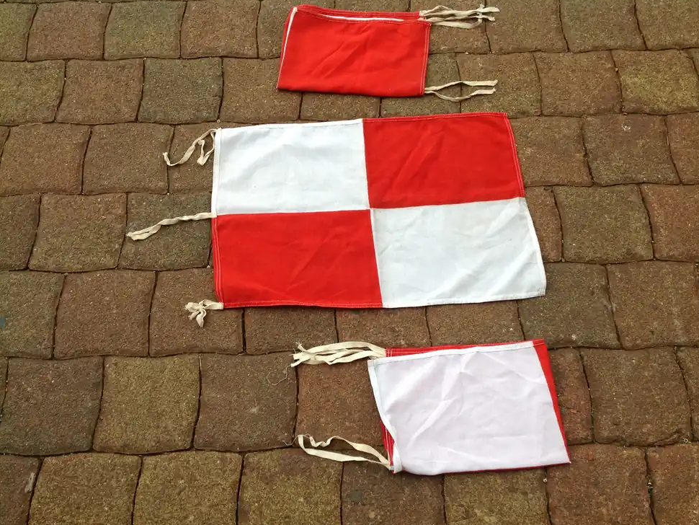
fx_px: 727
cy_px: 265
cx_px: 360
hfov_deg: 51.3
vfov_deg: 39.7
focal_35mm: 36
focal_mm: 4.28
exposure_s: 1/285
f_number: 2.4
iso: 50
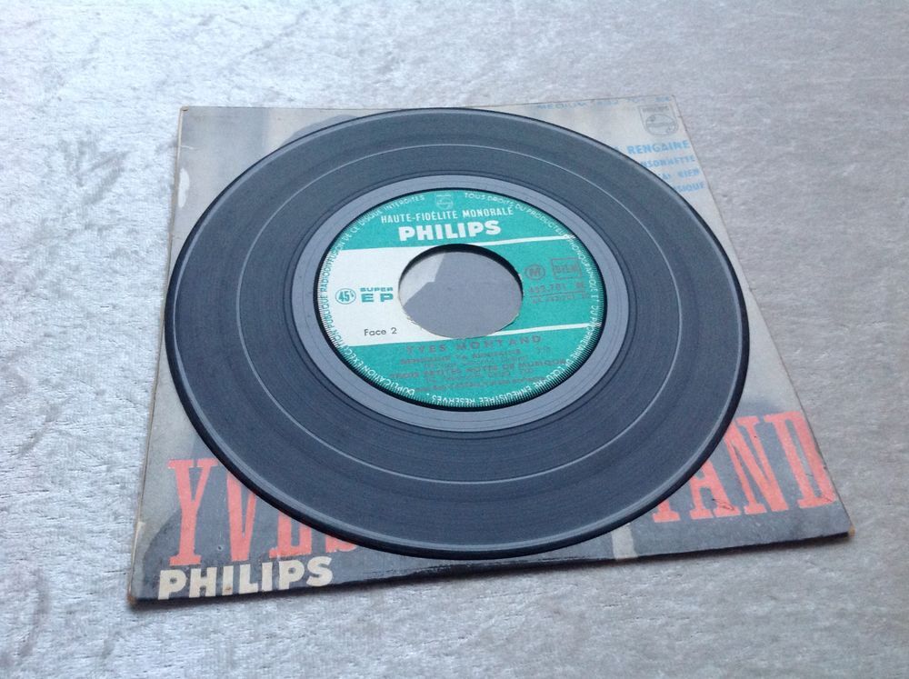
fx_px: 918
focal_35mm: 35
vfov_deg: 40.6
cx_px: 454
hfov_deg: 52.7
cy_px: 340
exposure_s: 1/15
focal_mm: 4.28
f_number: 2.4
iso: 250
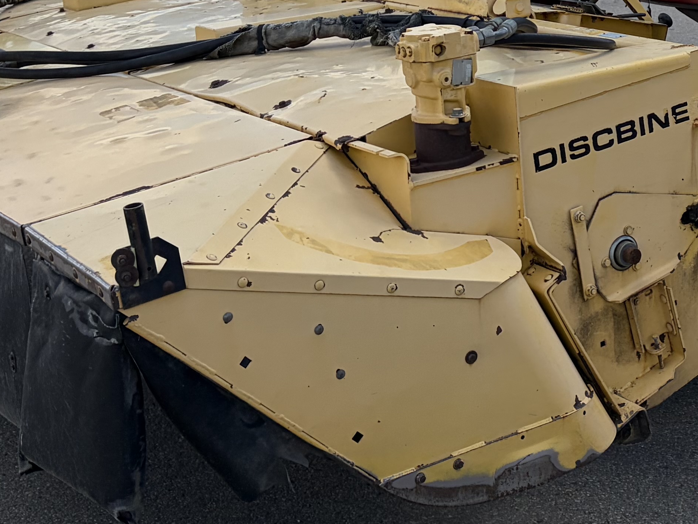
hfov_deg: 23.9
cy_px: -36
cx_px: 661
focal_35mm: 79
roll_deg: +0.1
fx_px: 1593
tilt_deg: -4.0
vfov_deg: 18.1
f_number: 1.6
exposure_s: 1/4065
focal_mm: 5.96
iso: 50
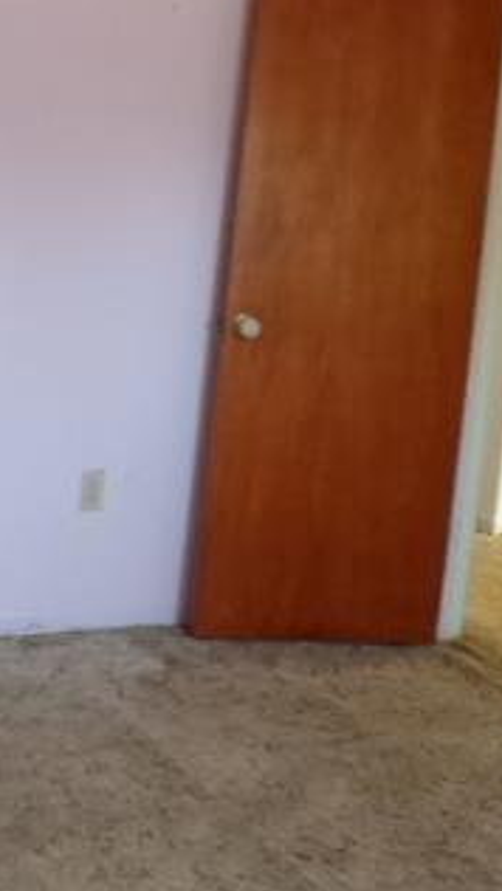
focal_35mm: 53
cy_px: 240
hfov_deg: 22.5
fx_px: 1253
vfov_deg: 38.3
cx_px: 127
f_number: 3
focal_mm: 4.3
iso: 200
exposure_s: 1/17
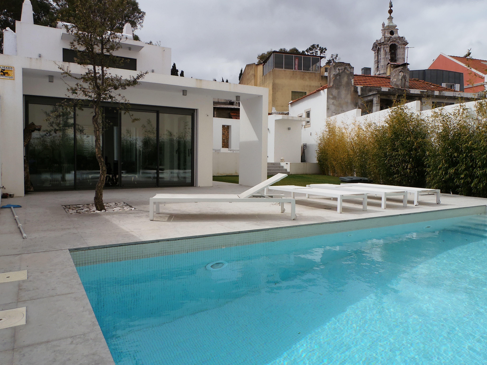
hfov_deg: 69.4
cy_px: 177
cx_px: 239
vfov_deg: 54.9
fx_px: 352
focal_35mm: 25
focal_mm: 4.2
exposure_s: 1/320
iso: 80
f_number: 7.9
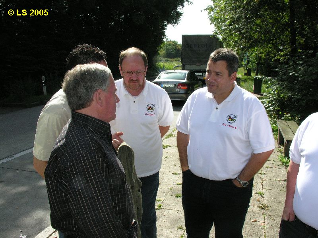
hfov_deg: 52.6
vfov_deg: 40.7
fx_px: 322
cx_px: 159
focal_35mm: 35
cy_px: 119
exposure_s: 1/368
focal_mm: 8.9
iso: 200
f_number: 7.1
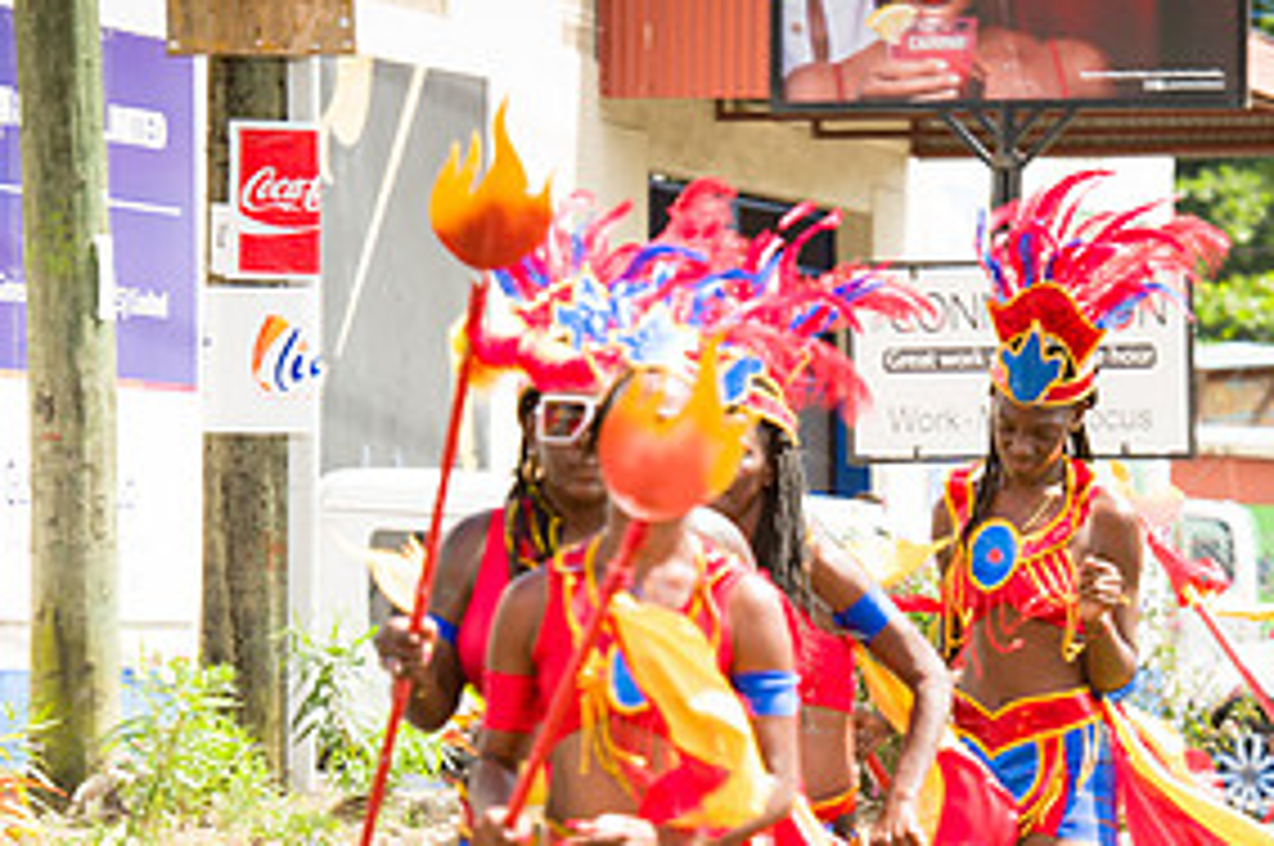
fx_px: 9791
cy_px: 774
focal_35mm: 277
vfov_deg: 4.9
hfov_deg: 7.4
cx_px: 945
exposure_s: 1/160
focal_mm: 135
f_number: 6.3
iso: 100
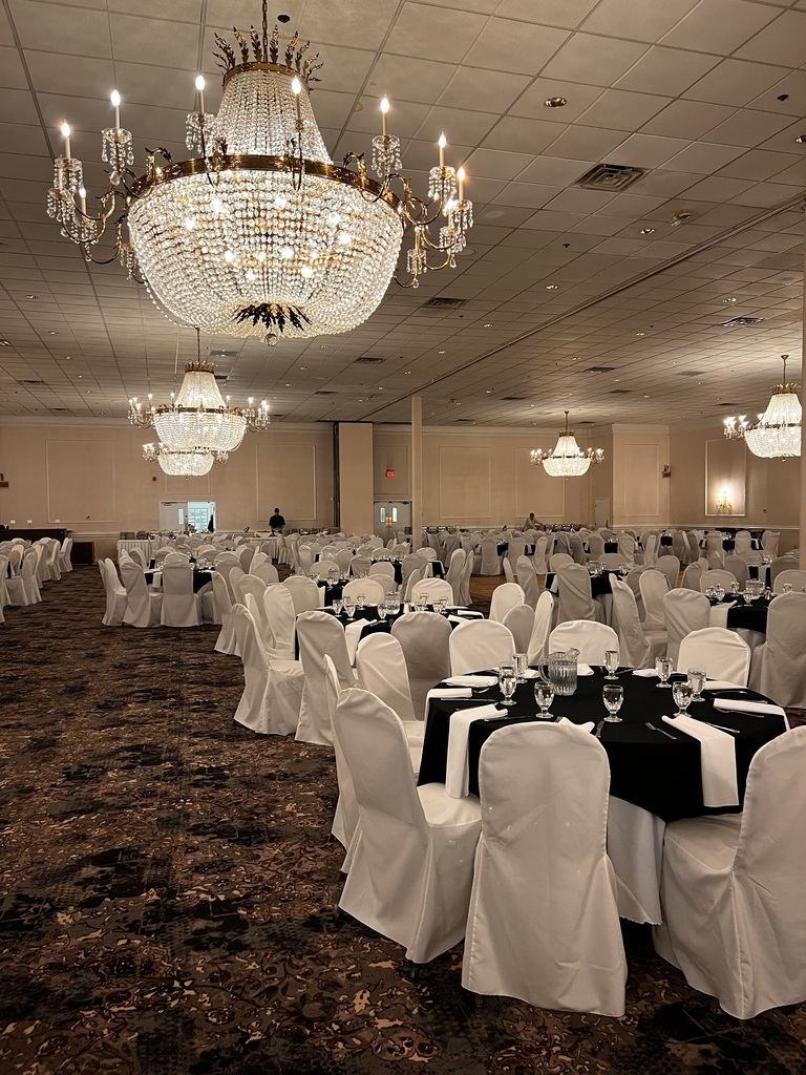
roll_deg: +1.3
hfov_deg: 53.1
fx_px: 807
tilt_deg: +0.0
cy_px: 538
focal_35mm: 26
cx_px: 403
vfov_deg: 67.3
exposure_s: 1/60
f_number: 1.5
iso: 250
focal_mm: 5.7
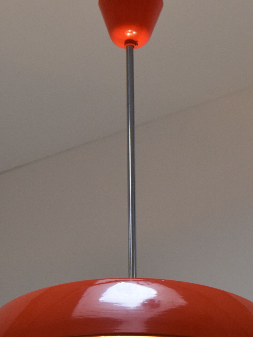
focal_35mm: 126
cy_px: 252
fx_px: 1227
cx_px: 134
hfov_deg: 11.8
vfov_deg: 15.6
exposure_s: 1/160
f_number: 6.3
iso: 1600
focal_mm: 38
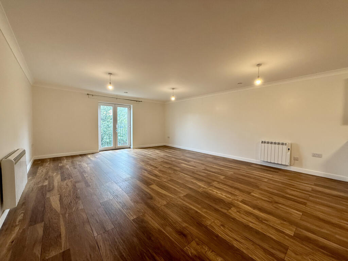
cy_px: 130
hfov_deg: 102.1
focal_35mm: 14
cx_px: 174
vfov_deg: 85.7
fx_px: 141
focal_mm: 2.22
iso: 200
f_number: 2.2
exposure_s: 1/100
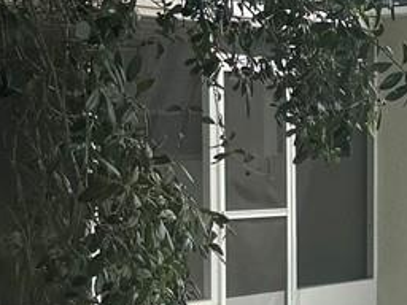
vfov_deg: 9.8
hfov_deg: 13.1
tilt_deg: -6.7
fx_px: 1764
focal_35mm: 150
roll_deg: +0.3
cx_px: 264
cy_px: 364
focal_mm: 6.76
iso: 80
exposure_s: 1/1366
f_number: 1.78
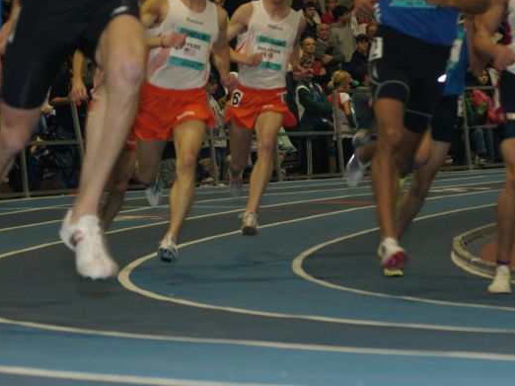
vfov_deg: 8.4
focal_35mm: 177
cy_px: 176
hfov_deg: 11.2
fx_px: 2632
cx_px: 309
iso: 800
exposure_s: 1/125
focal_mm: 80
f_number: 6.3
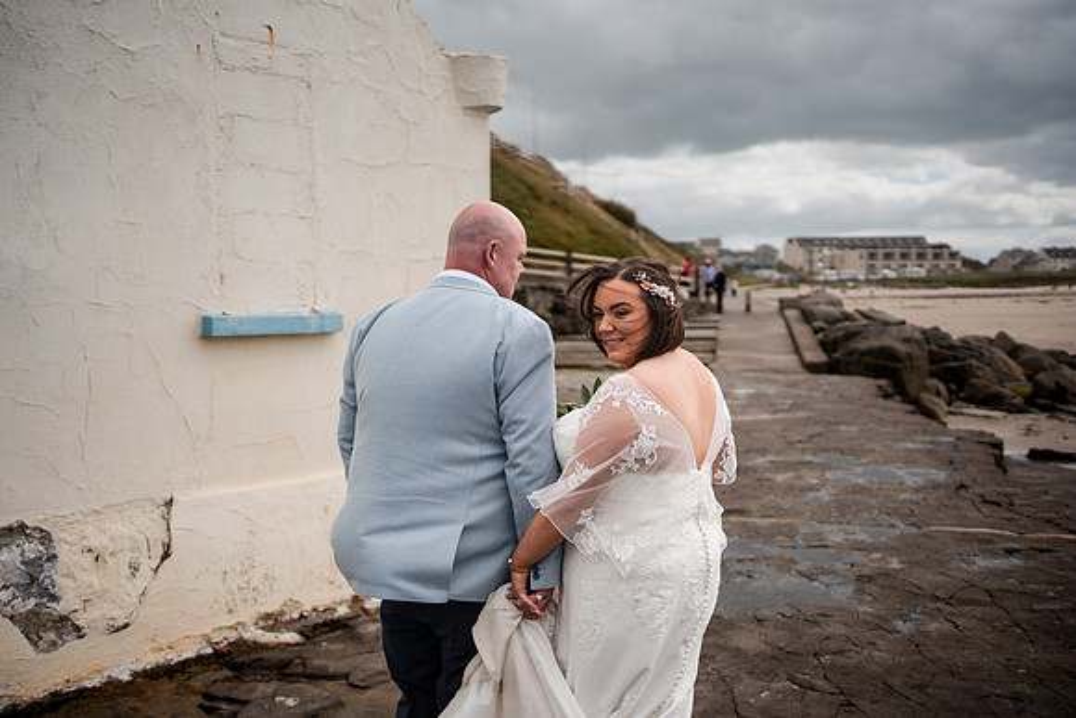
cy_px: 359
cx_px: 538
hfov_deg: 54.4
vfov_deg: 37.9
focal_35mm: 35
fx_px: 1046
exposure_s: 1/8000
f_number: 1.8
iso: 100
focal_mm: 35
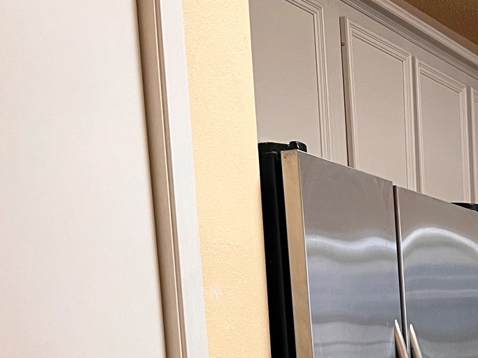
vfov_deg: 17.3
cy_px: 511
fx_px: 1077
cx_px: 677
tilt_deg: -7.6
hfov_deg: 21.7
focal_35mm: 78
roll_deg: +1.3
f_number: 1.5
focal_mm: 5.7
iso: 125
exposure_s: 1/69
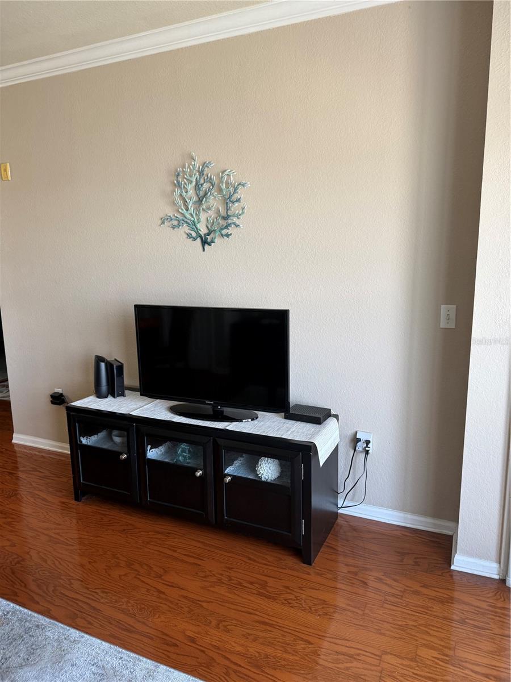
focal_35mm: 24
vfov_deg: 71.6
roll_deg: -0.7
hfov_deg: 56.8
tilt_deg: -9.4
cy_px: 341
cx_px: 256
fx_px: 472
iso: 200
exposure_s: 1/98
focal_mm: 6.76
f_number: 1.78
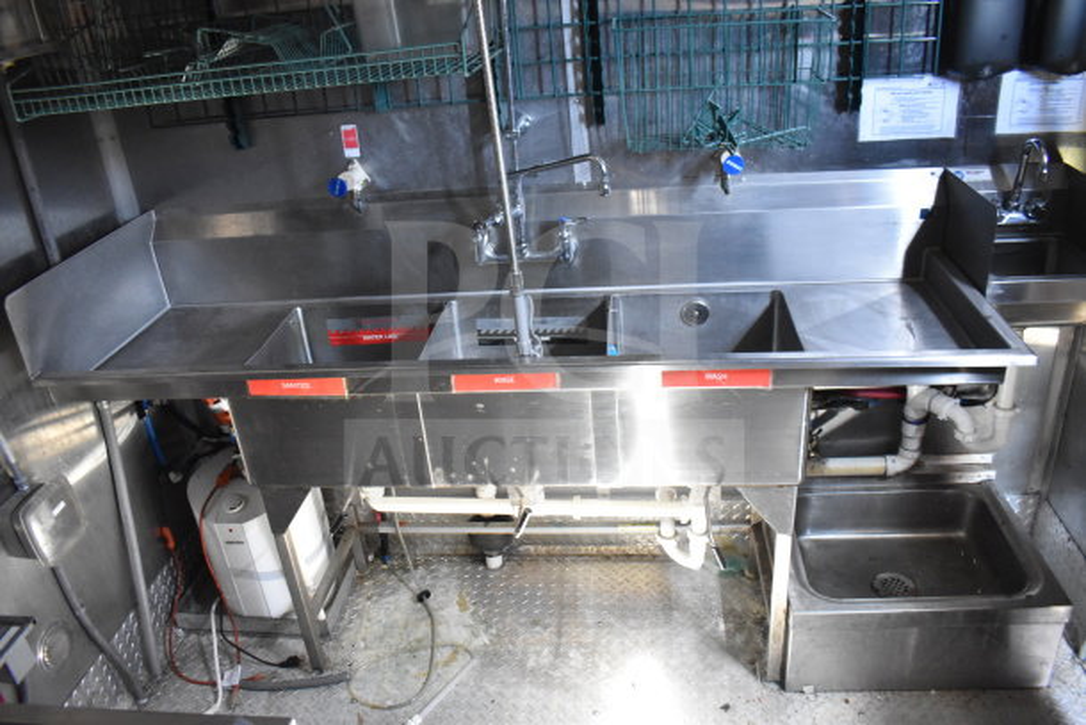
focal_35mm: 27
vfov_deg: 48.0
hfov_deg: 67.4
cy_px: 362
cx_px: 543
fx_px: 815
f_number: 3.5
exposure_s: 1/30
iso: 3200
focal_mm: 18
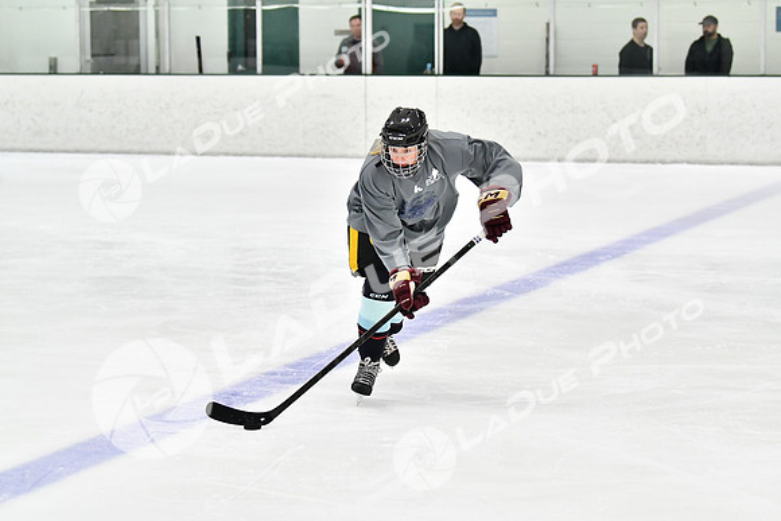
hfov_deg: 18.9
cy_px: 260
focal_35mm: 108
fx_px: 2343
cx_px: 390
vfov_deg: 12.7
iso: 5000
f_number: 2.8
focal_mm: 72
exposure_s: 1/1250
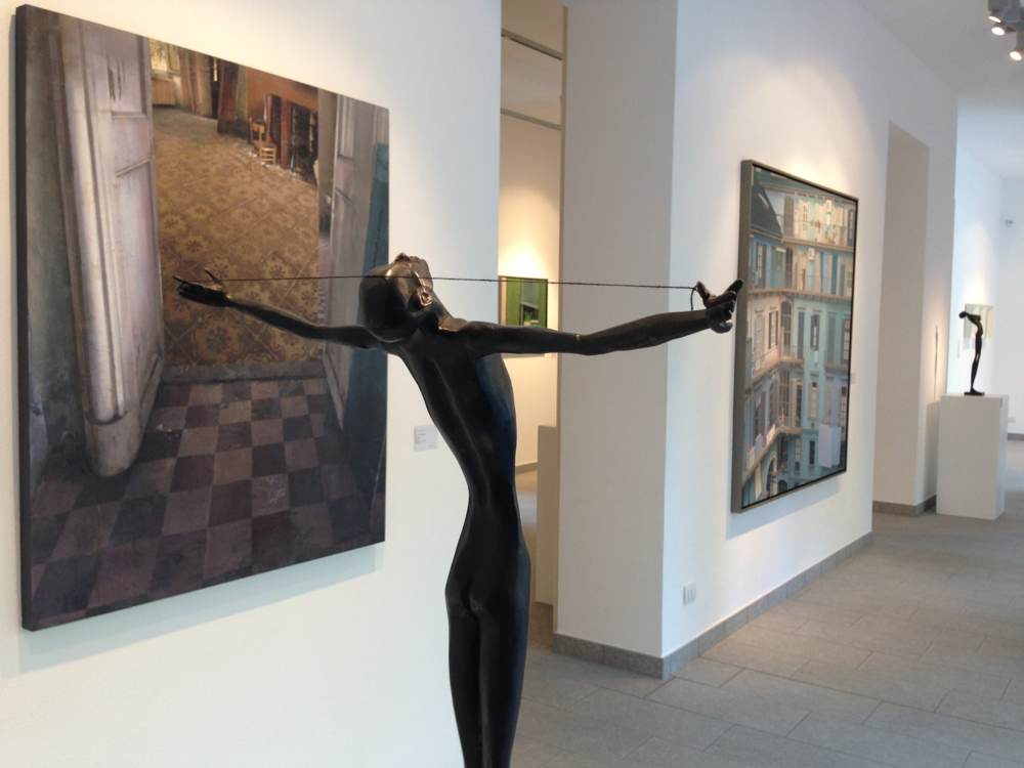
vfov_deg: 42.9
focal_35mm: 33
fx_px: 976
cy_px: 384
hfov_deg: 55.4
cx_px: 512
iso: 64
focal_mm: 4.12
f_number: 2.4
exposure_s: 1/20
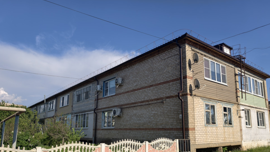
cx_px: 137
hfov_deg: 71.9
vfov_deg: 43.8
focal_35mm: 26
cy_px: 100
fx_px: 186
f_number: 1.57
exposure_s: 1/4132
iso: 72
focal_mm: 6.54
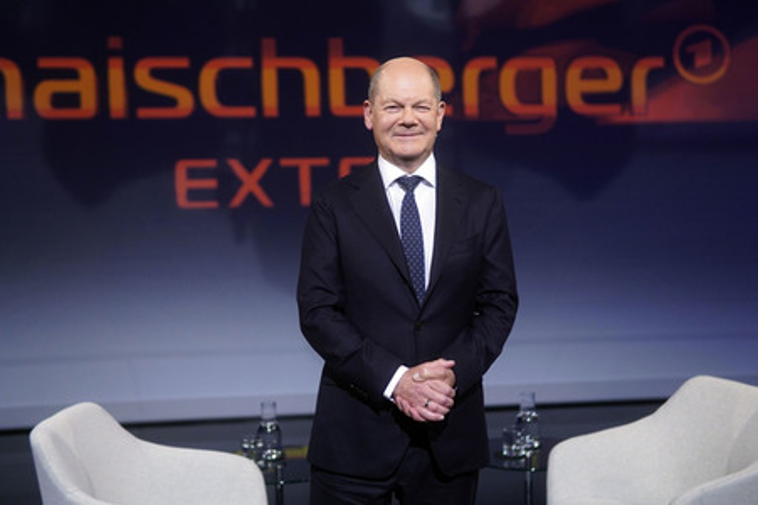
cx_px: 379
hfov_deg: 43.6
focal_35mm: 45
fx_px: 947
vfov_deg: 29.8
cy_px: 252
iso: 640
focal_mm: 30
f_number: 1.6
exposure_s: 1/640
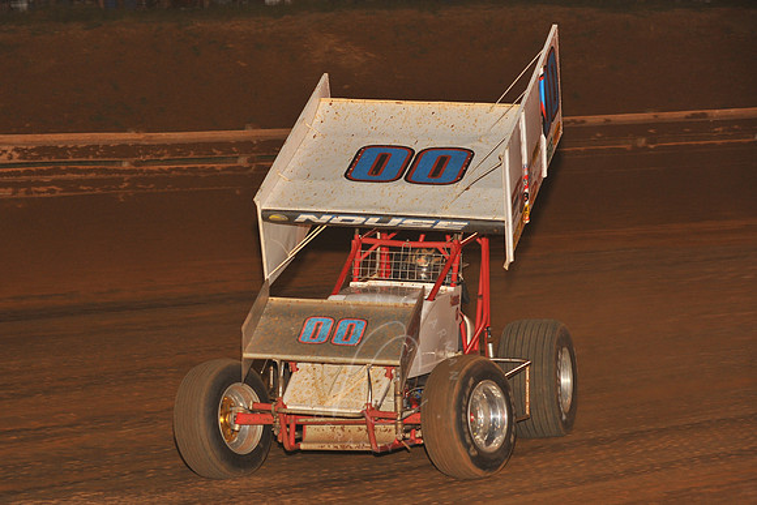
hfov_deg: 16.4
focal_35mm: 125
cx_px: 378
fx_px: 2629
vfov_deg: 11.0
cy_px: 252
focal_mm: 125
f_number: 6.3
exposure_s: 1/320
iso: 800
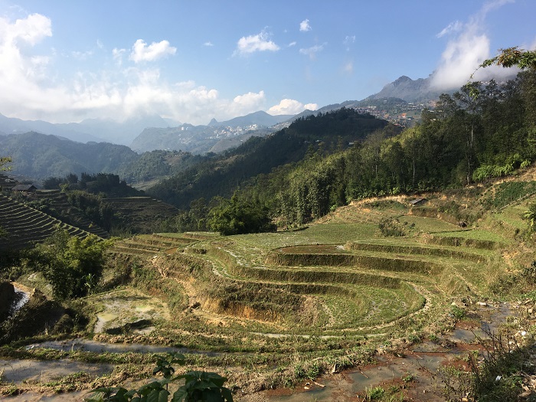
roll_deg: -1.5
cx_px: 268
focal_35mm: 29
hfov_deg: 61.7
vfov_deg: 48.2
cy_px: 201
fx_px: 449
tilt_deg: -3.2
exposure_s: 1/1241
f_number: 2.2
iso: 25
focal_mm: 4.15
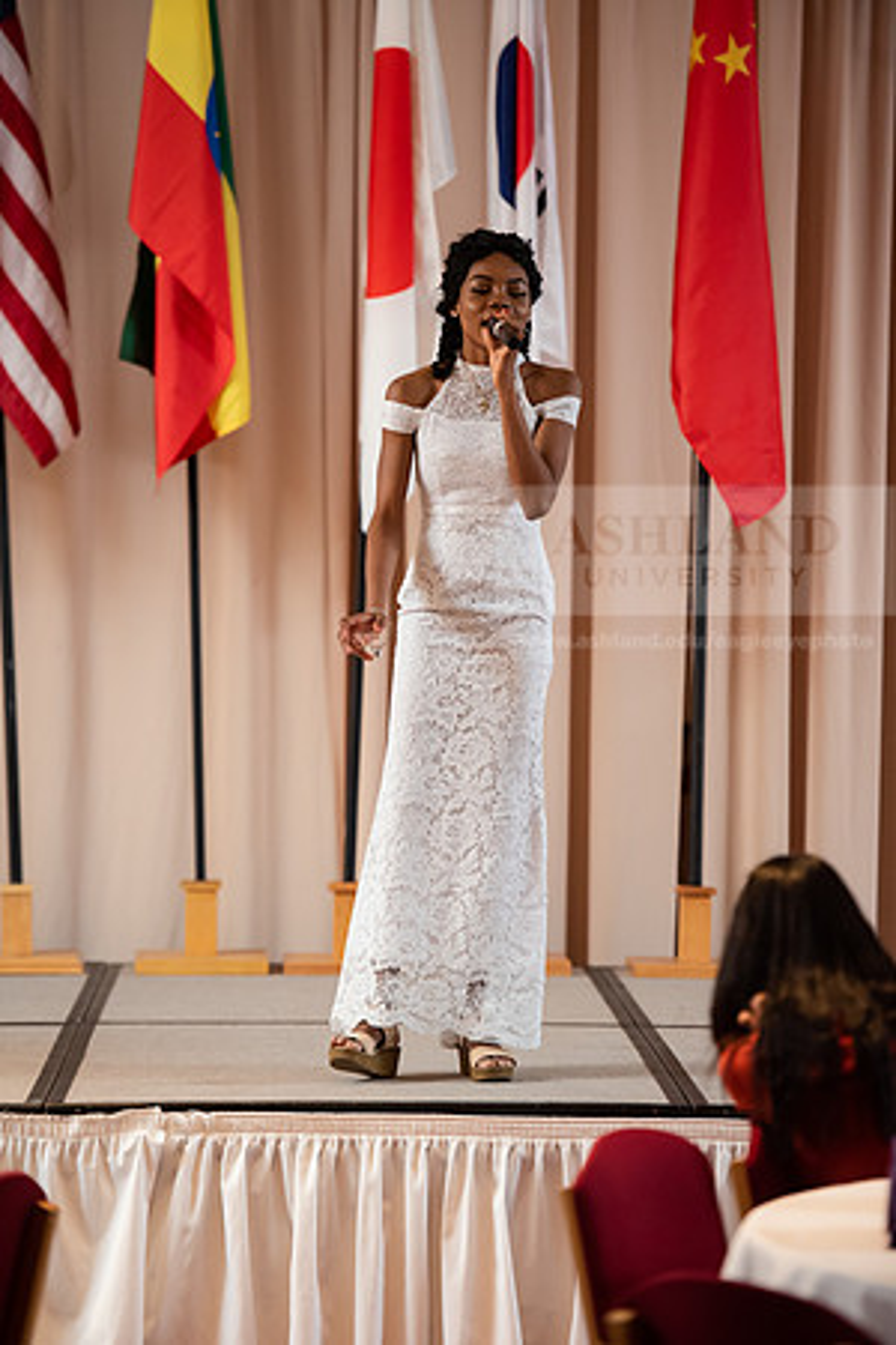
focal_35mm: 165
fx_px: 6160
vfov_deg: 12.5
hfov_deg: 8.3
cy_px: 672
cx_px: 448
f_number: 3.2
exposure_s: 1/200
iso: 2000
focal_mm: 165
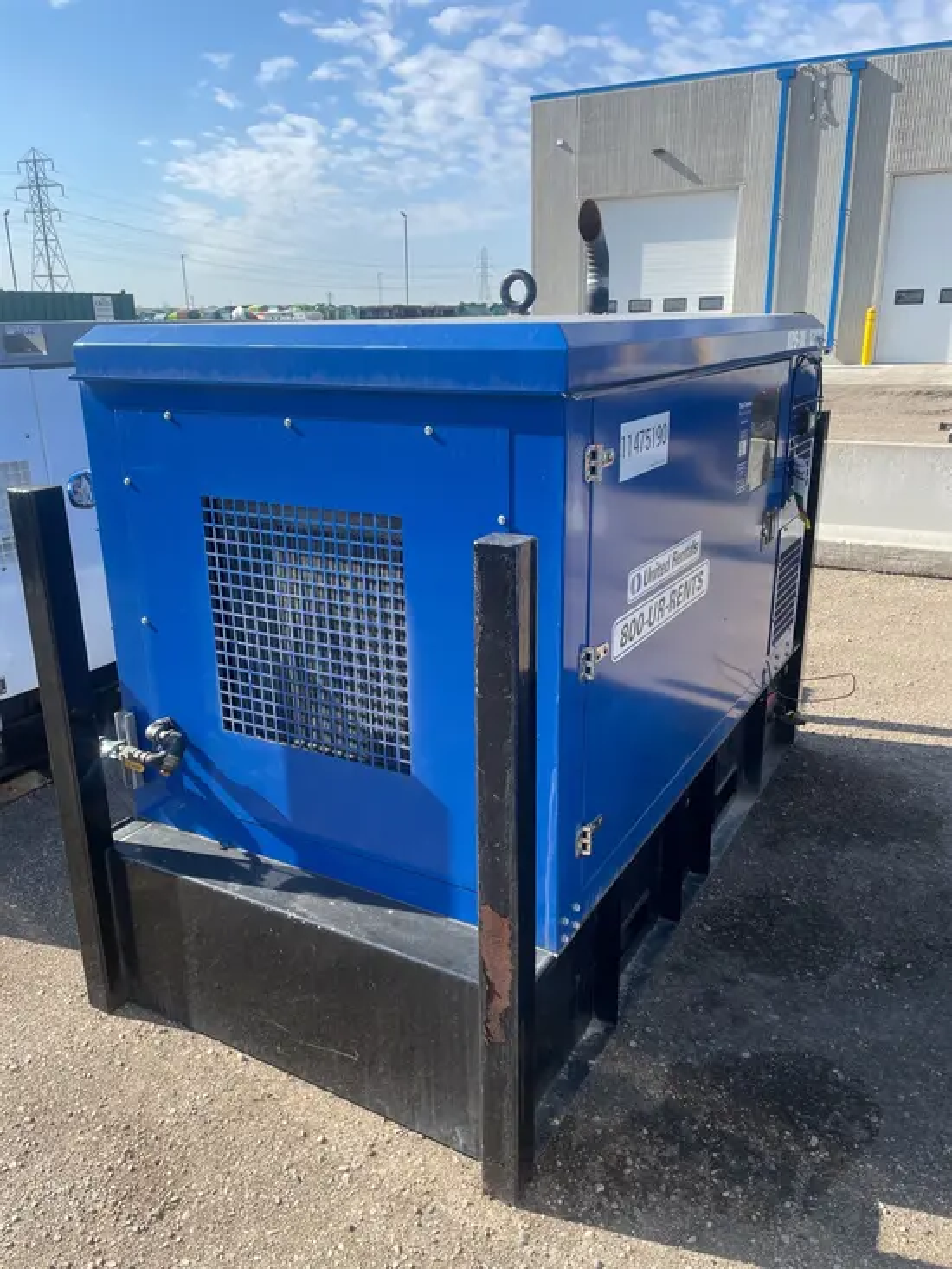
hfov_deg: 53.1
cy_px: 634
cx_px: 476
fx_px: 953
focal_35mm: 26
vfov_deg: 67.3
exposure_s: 1/1276
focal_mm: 4.2
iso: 32
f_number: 1.6
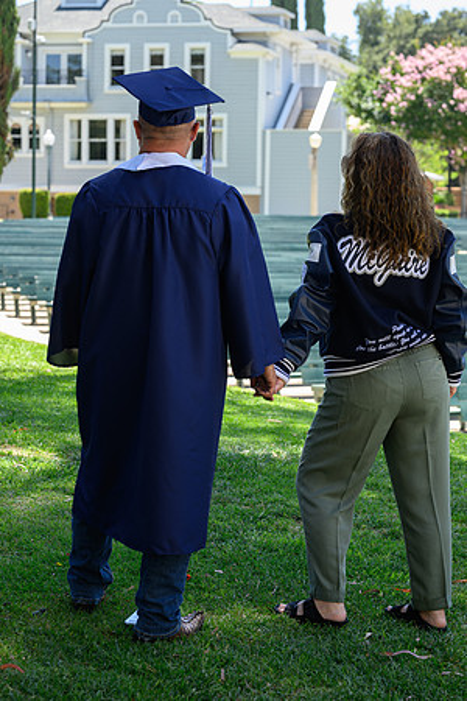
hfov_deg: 16.1
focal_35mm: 85
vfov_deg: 23.9
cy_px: 350
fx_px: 1654
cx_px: 234
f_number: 5.6
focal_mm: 85
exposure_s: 1/80
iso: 100
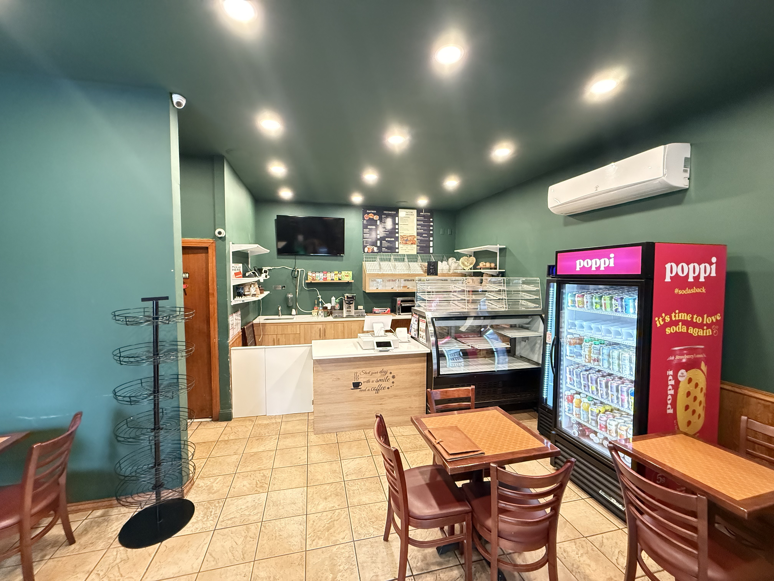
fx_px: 313
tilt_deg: -2.8
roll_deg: -0.1
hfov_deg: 102.1
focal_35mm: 14
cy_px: 290
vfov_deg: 85.7
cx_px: 387
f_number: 2.2
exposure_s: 1/60
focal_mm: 2.22
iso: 1000
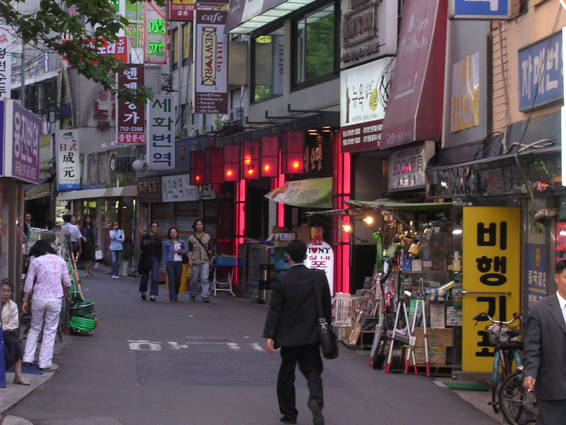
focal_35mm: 115
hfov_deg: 17.1
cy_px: 212
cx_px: 283
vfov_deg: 12.9
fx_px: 1880
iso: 226
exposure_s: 1/60.1
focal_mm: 17.4
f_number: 4.9
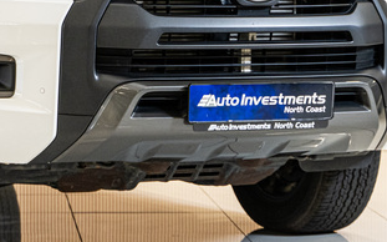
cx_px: 4
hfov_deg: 11.5
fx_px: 1908
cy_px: -75
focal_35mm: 181
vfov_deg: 7.2
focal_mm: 54
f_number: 3.5
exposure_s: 1/160
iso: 640
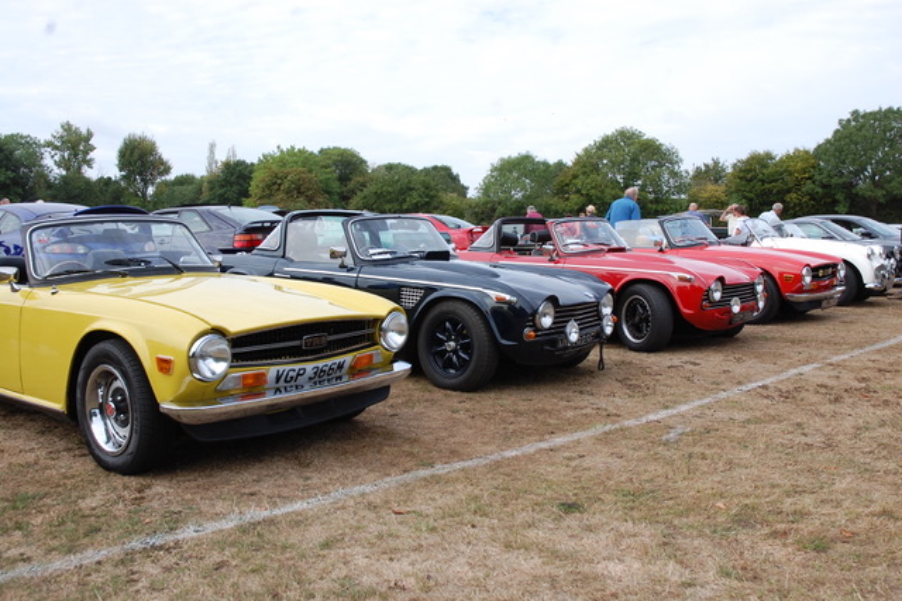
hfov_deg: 53.2
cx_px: 451
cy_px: 300
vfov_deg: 36.8
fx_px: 901
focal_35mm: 36
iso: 200
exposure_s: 1/250
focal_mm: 24
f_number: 8
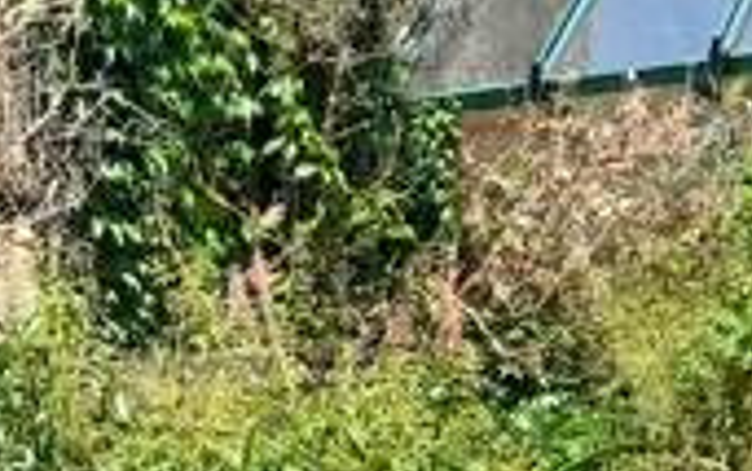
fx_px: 2542
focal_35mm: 124
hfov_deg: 15.9
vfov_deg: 10.4
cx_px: -242
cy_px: 537
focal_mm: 4.6
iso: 20
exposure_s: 1/310
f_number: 2
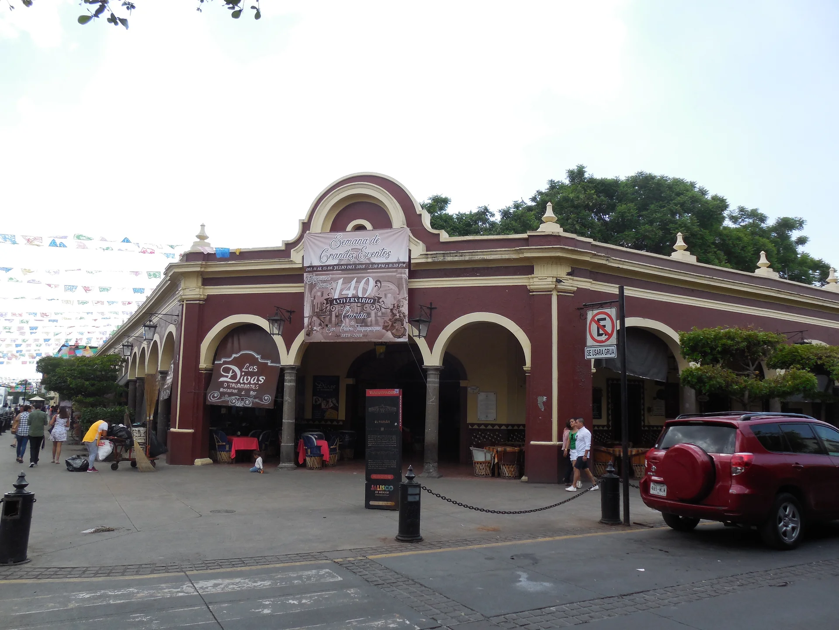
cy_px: 315
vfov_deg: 53.1
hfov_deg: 67.3
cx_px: 420
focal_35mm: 26
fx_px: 630
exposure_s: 1/640
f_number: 3.5
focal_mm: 4.6
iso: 125
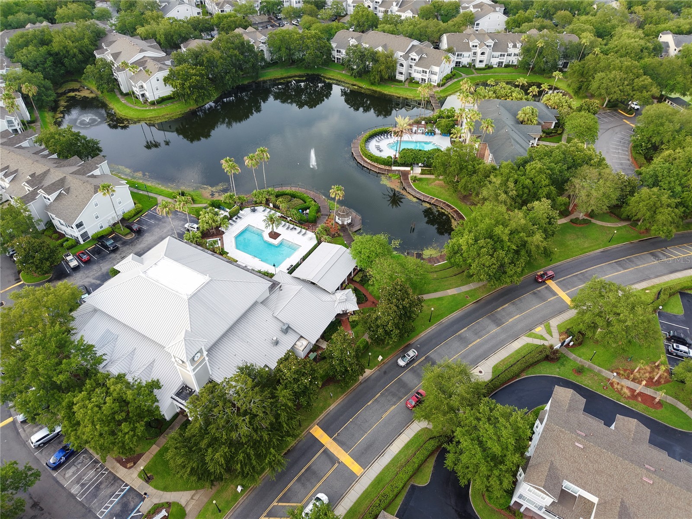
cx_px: 346
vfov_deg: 56.8
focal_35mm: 24
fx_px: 480
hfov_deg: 71.6
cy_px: 260
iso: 150
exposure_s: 1/320
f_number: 1.8
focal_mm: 8.67
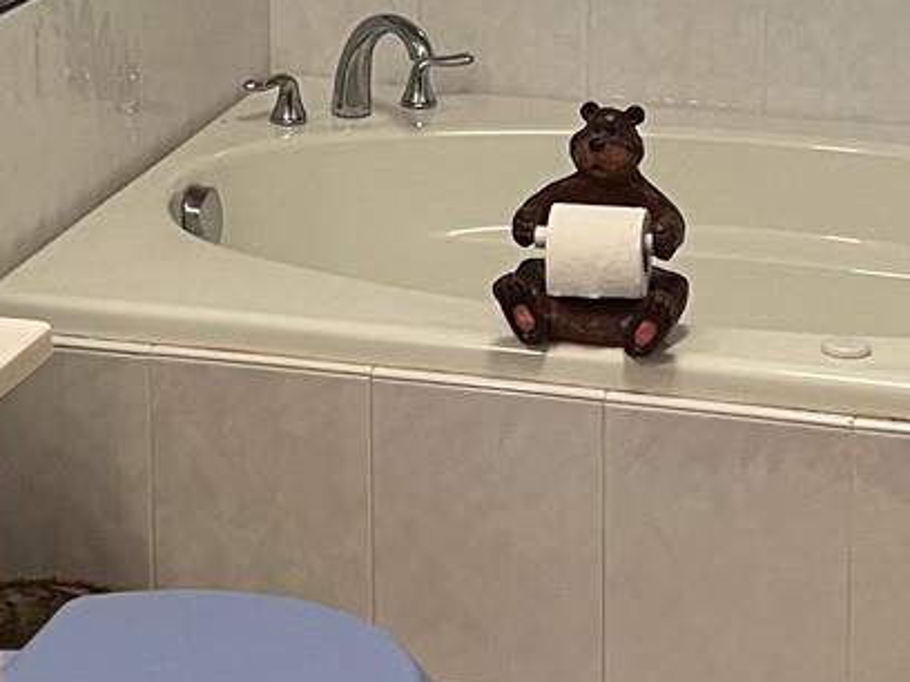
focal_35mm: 102
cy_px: -60
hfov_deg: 19.2
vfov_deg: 14.2
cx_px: 303
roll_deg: +0.1
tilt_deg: -11.6
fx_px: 2681
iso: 100
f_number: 1.5
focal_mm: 5.7
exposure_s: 1/60
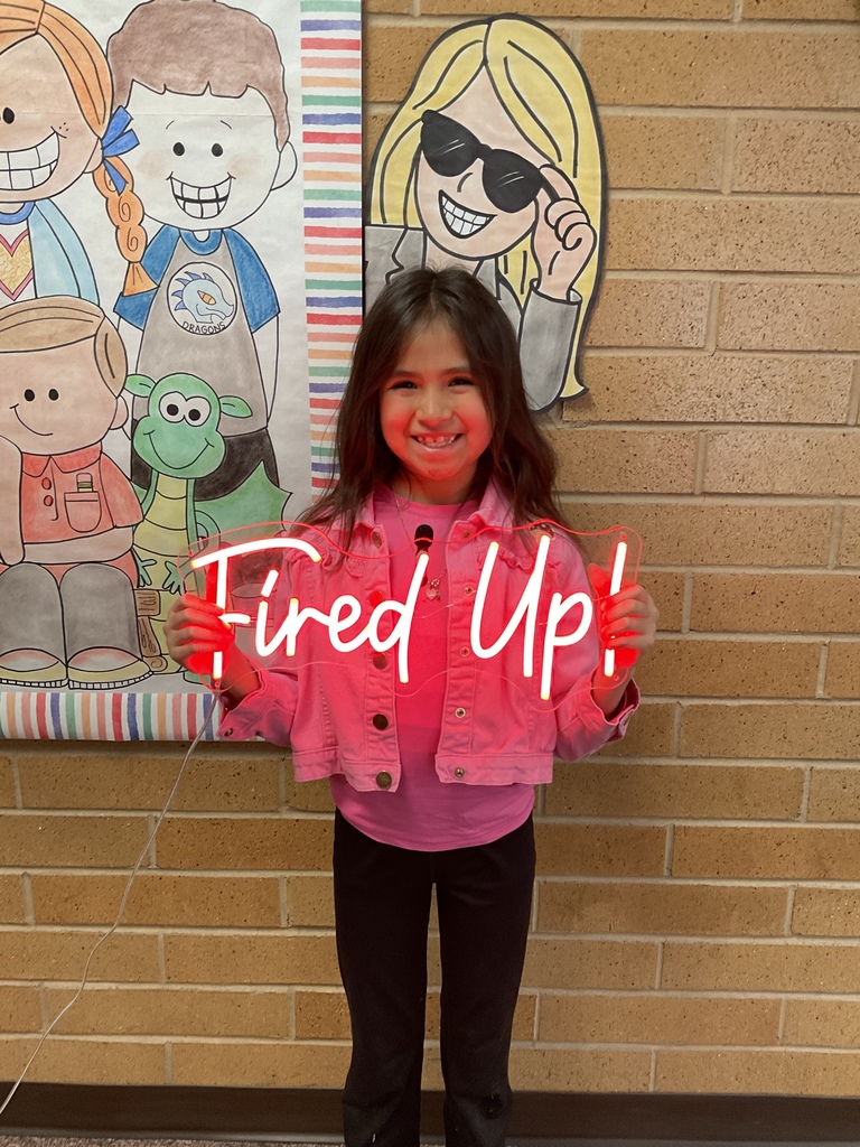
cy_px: 574
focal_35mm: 29
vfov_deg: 61.7
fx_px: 961
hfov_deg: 48.2
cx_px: 430
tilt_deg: -14.2
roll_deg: -1.6
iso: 160
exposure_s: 1/60
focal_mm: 3
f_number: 1.8
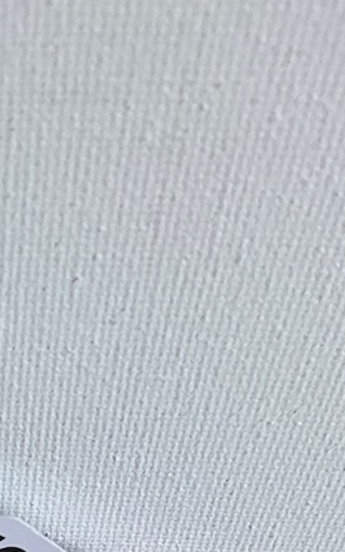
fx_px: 1340
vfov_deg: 21.1
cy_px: 724
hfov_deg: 13.9
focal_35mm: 89
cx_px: -139
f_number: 1.8
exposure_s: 1/100
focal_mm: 3
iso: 25
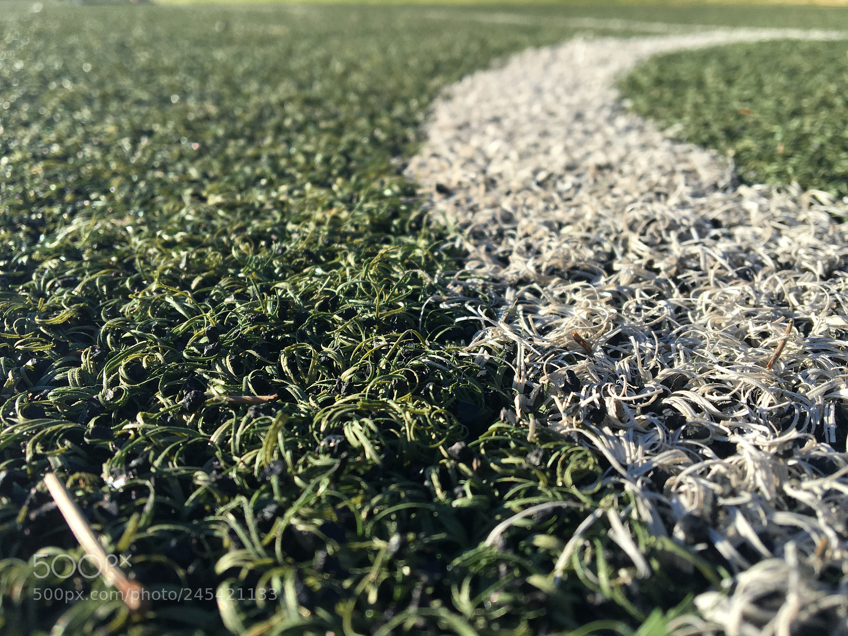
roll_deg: +0.2
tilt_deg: -22.8
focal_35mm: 29
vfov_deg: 48.2
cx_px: 424
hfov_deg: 61.7
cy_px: 318
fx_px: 710
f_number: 2.2
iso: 25
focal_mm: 4.15
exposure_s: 1/818
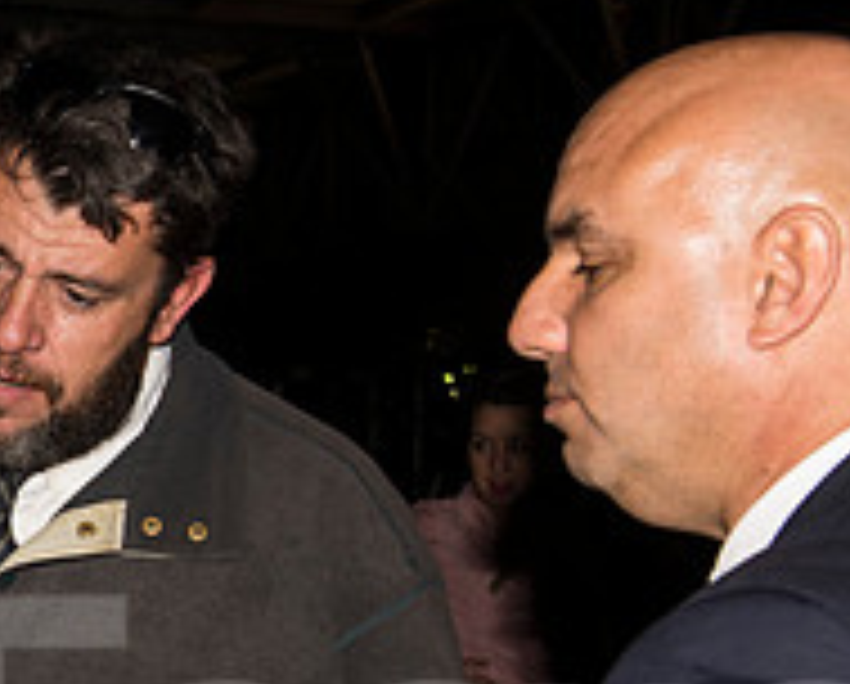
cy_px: 731
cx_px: -247
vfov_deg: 13.2
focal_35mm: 115
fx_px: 2899
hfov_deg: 15.9
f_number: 7.1
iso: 250
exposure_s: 1/160
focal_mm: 40
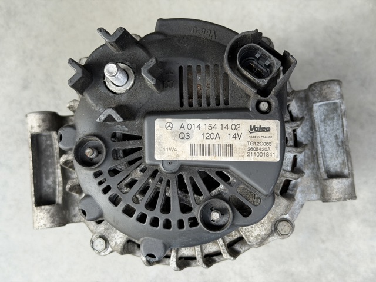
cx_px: 188
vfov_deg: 30.2
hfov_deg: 39.7
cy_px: 141
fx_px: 521
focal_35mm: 48
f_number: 1.78
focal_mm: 6.76
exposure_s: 1/121
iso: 80
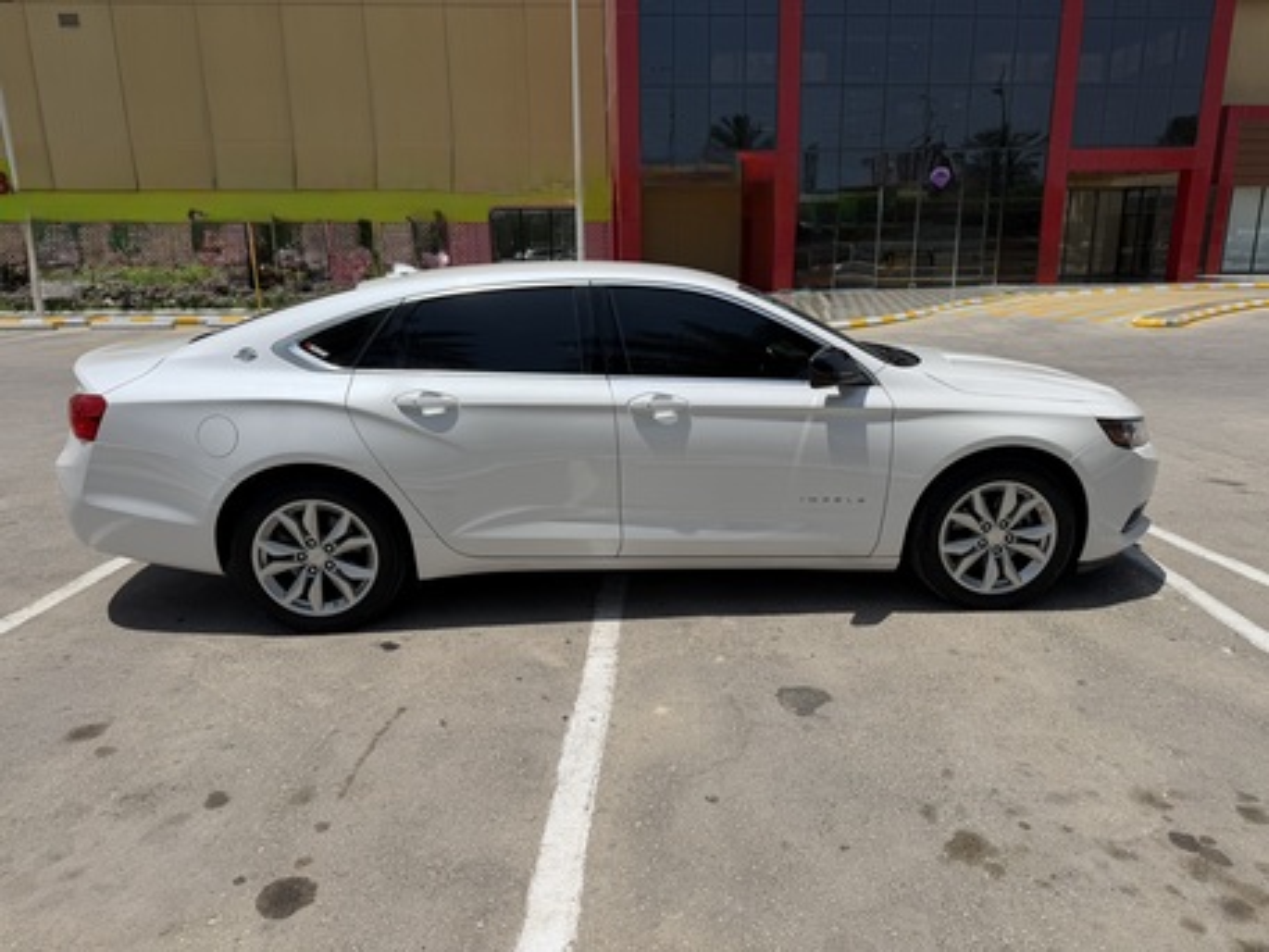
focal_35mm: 24
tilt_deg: -14.2
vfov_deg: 56.8
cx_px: 634
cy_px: 476
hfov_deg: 71.6
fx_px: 880
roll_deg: +0.4
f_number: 1.78
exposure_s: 1/9091
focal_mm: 6.76
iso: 80
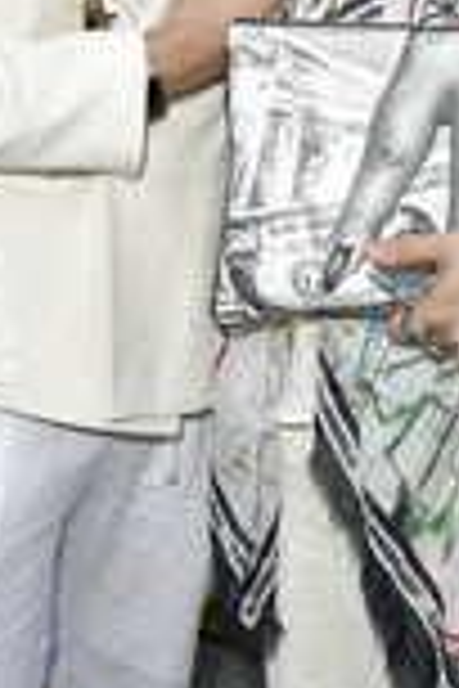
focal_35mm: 81
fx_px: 1549
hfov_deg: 16.8
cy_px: 126
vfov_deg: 24.6
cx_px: 279
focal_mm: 31
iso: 800
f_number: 6.3
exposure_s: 1/125
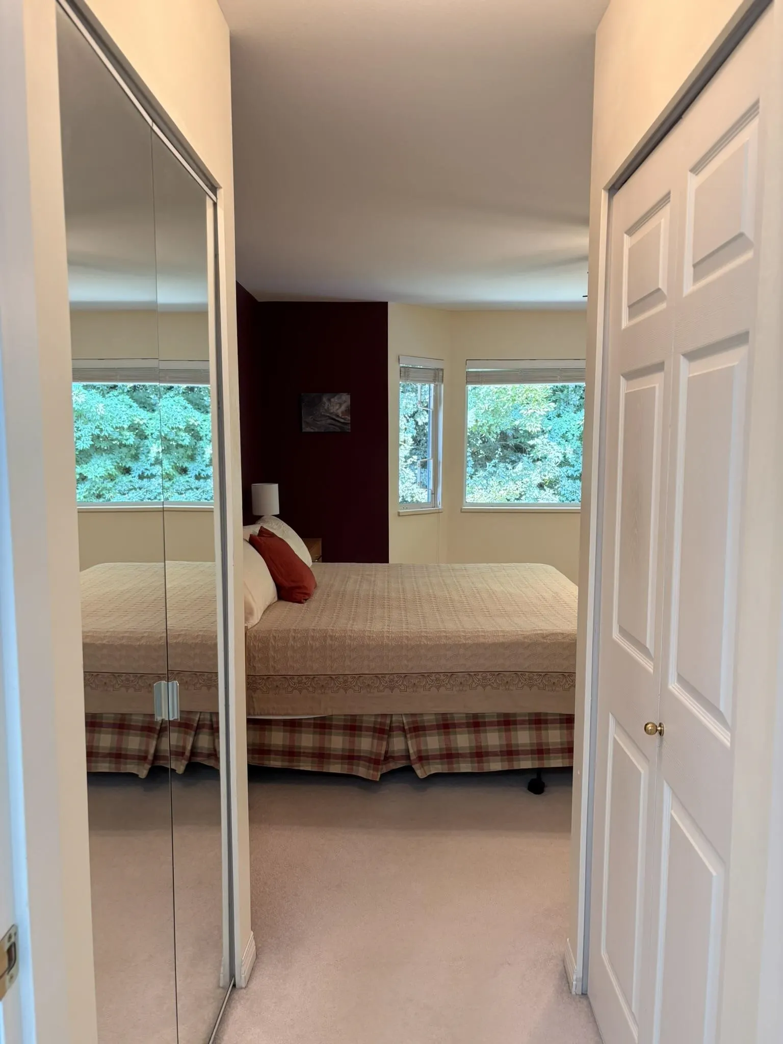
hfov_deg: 53.1
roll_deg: -1.0
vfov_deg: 67.3
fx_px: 784
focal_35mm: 26
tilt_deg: -5.7
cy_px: 522
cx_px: 392
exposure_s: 1/60
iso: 100
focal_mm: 5.96
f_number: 1.6
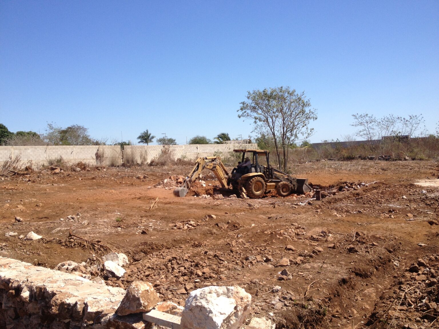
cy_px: 164
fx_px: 444
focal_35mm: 35
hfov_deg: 52.6
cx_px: 220
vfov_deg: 40.7
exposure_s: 1/1672
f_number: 2.4
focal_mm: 4.28
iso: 50
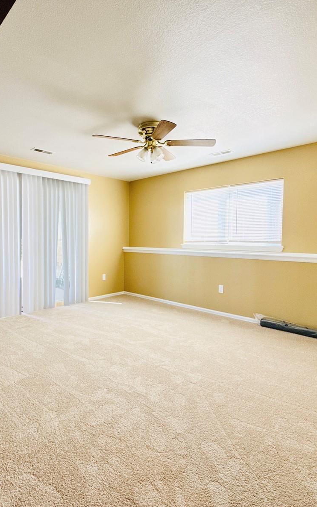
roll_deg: -0.7
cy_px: 252
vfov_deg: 85.1
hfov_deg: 59.1
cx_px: 126
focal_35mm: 20
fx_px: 276
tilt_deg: -3.4
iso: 125
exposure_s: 1/120
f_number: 2.2
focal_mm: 2.22
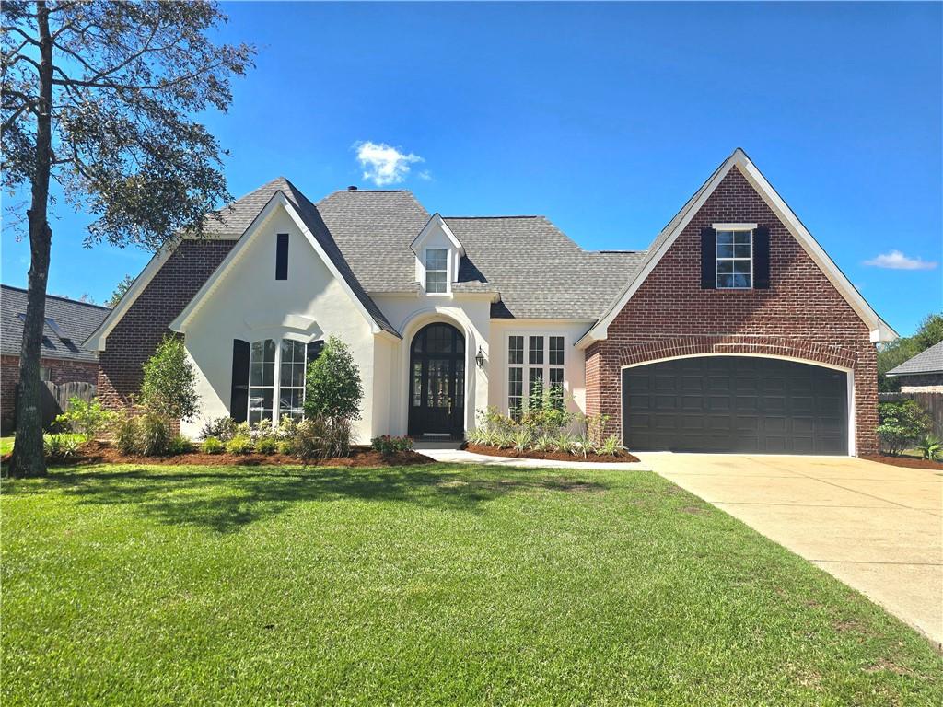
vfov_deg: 58.9
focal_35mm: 23
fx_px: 627
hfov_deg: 73.9
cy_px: 354
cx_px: 472
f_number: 1.7
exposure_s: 1/714
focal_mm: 6.3
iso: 12
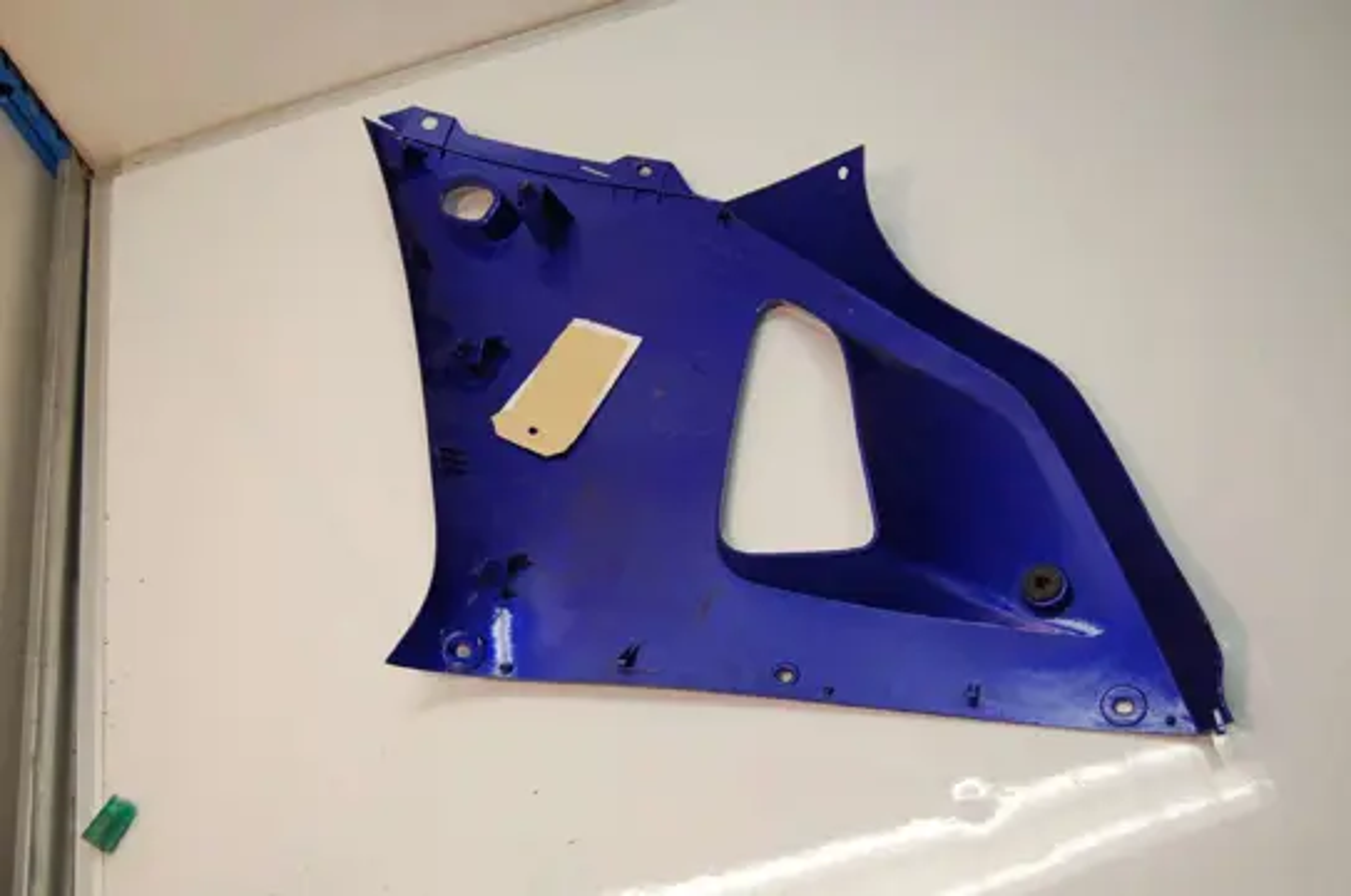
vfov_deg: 34.1
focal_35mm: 39
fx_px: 1461
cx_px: 676
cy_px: 448
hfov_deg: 49.6
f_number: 5
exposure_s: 1/100
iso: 400
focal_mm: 26
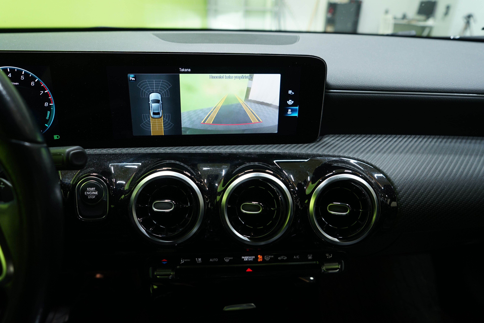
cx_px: 242
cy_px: 162
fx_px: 350
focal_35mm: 26
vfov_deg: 49.6
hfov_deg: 69.4
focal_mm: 26
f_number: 5
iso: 640
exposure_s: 1/20
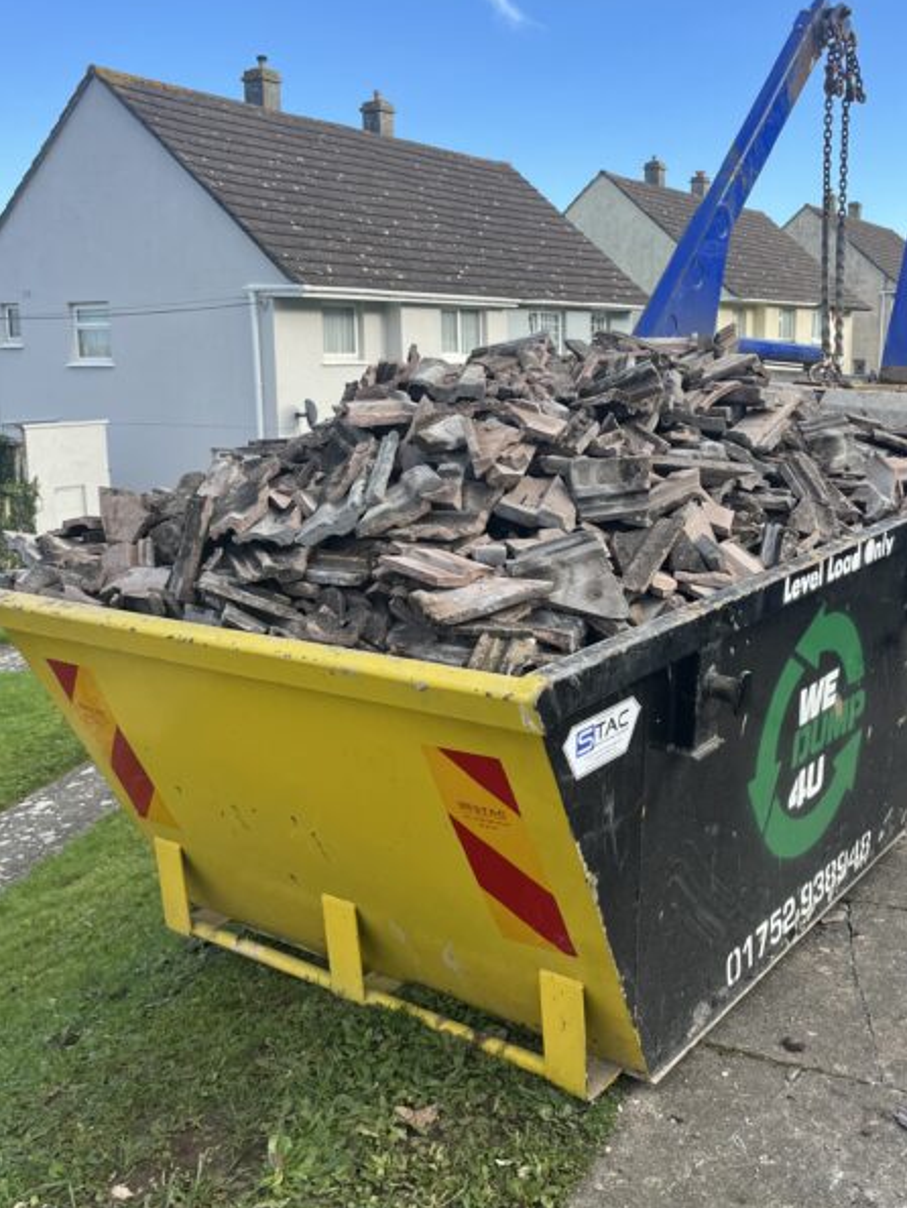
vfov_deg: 52.6
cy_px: 561
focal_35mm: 35
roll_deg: +0.7
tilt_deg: -10.0
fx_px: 1222
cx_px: 543
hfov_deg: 40.5
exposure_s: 1/1106
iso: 50
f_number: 1.6
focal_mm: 5.1
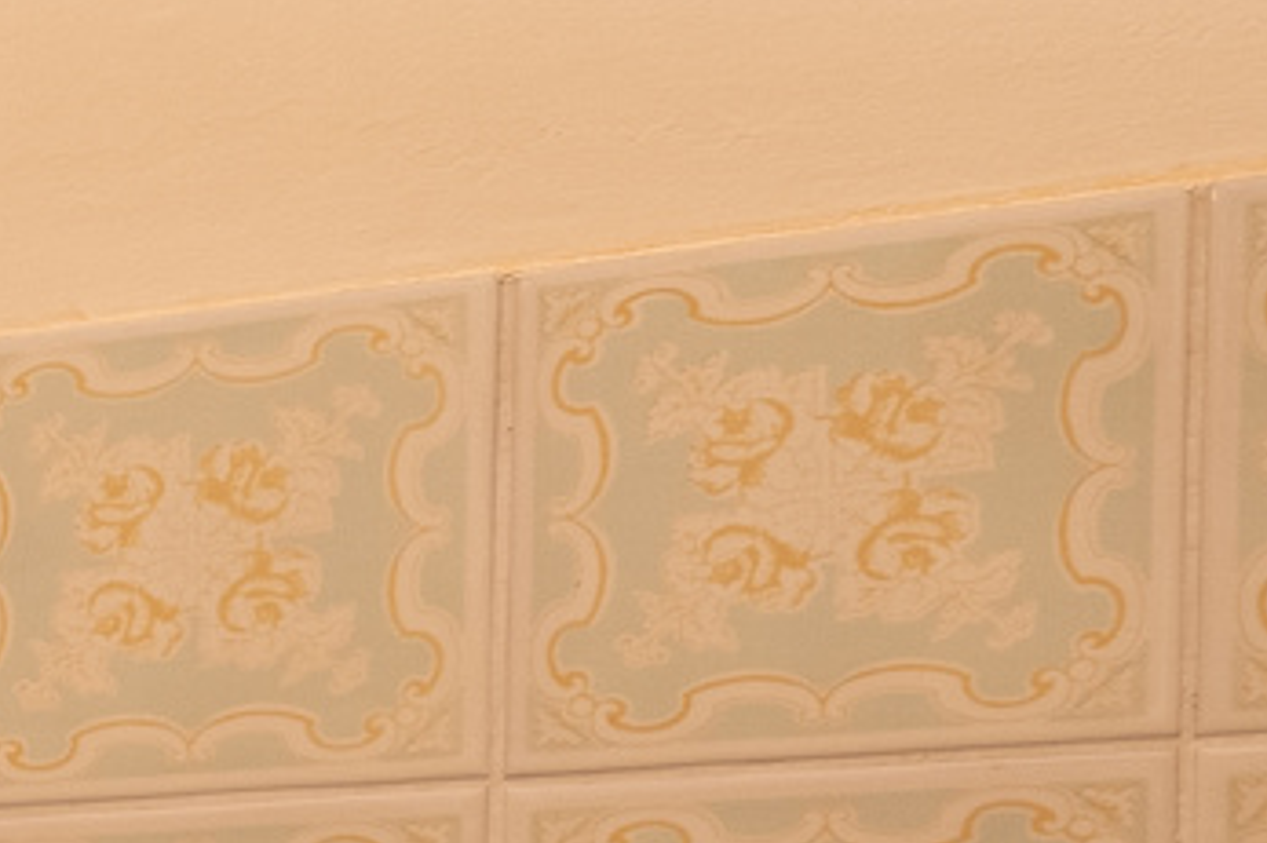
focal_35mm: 118
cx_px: -2618
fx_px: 4151
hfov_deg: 10.9
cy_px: 1305
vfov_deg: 11.1
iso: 100
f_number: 8
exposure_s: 1/6
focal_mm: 16
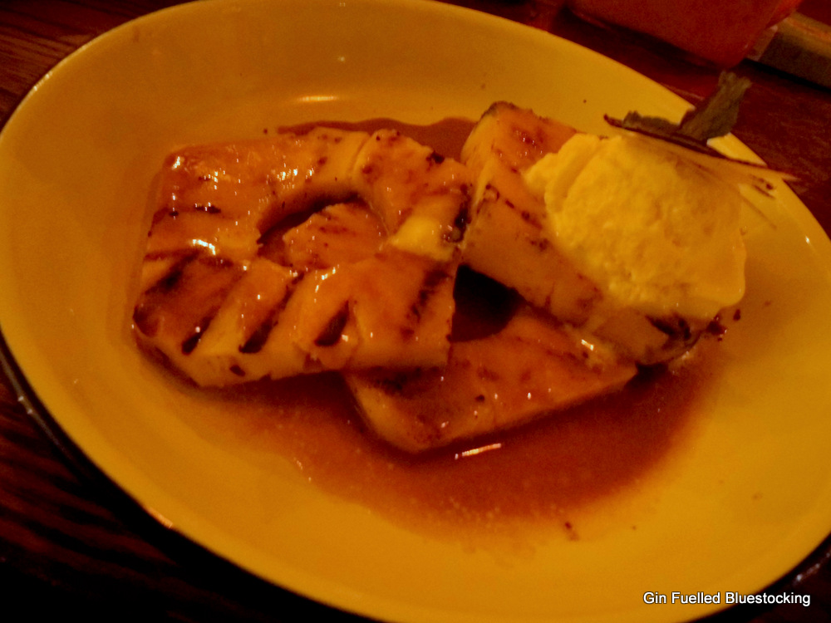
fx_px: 600
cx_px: 416
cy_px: 312
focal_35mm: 25
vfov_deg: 54.9
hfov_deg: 69.4
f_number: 3.1
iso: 400
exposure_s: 1/8
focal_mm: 4.5
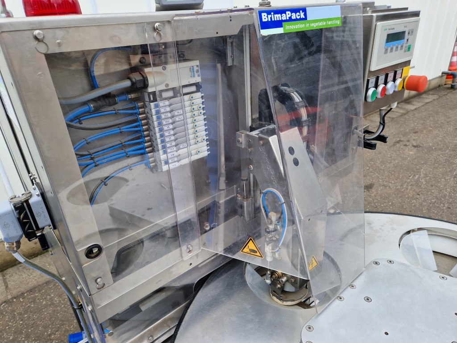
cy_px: 172
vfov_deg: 58.9
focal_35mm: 23
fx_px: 304
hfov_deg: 73.9
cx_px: 228
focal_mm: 5.4
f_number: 1.8
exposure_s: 1/526
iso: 50
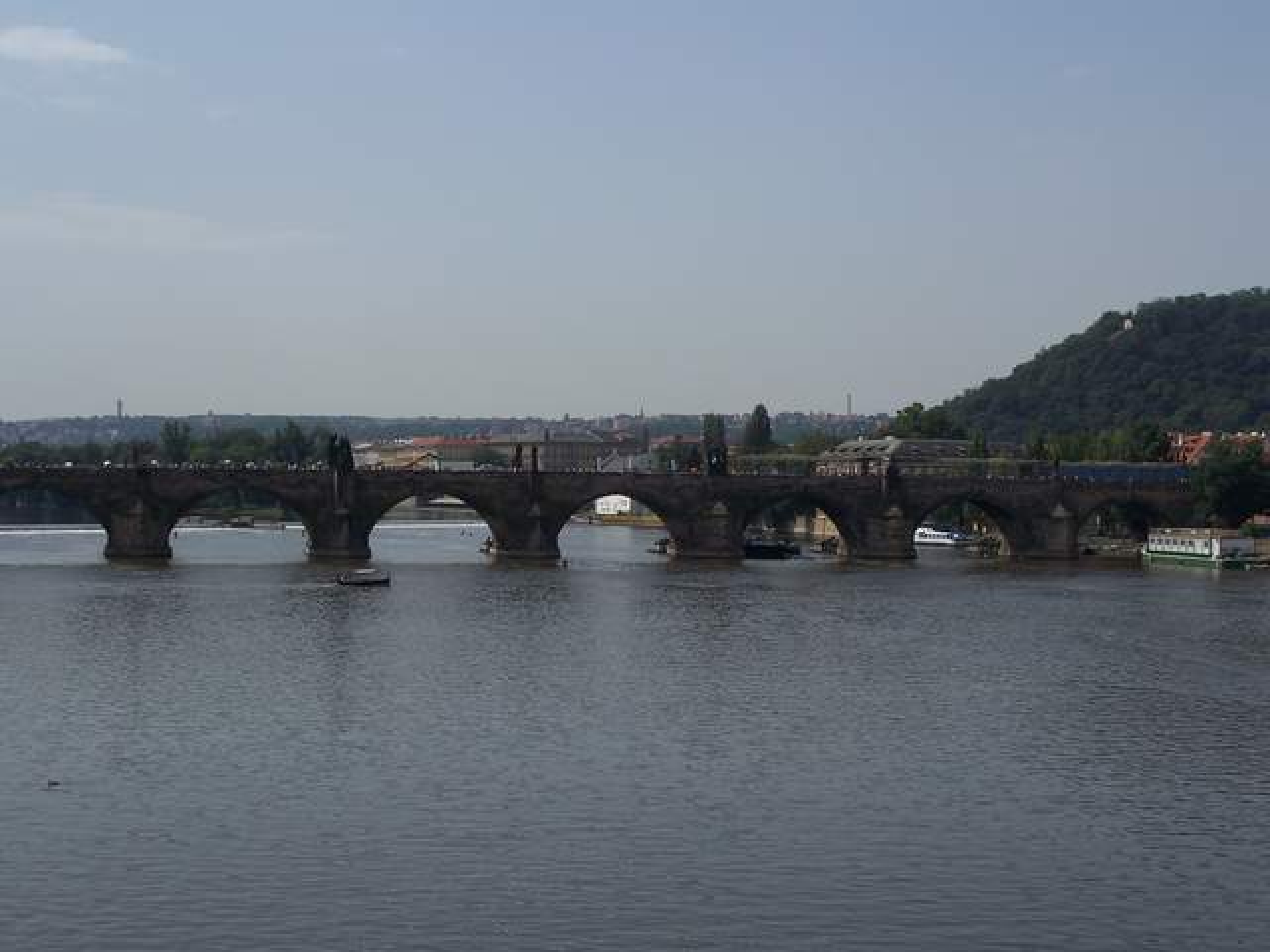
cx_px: 635
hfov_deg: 32.7
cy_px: 476
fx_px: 2165
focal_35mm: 59
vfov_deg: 24.8
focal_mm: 12.6
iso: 64
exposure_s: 1/1000
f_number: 4.5
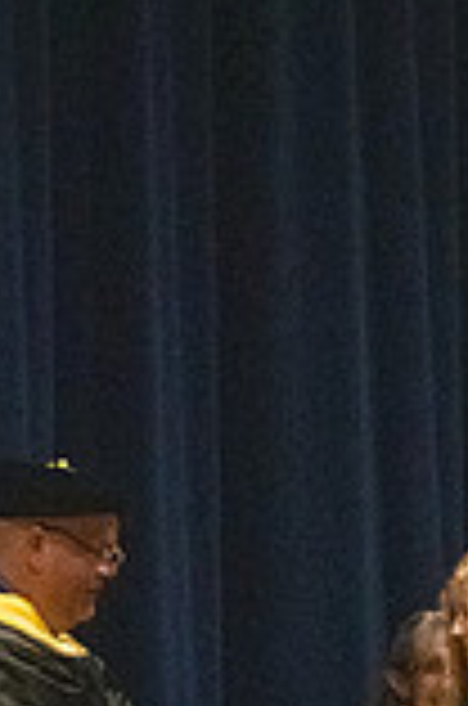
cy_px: 989
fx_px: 9793
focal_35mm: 500
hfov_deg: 2.7
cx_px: 191
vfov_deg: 4.1
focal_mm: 116
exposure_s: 1/400
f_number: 3.2
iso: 10000
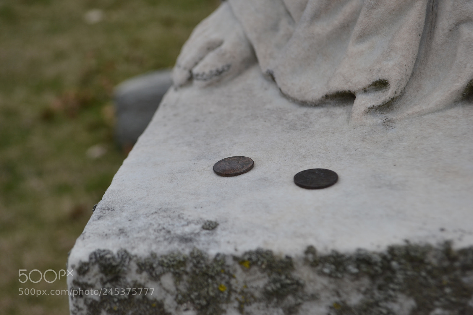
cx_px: 236
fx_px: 749
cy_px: 158
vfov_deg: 23.8
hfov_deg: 35.1
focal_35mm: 57
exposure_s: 1/160
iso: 100
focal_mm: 38
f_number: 5
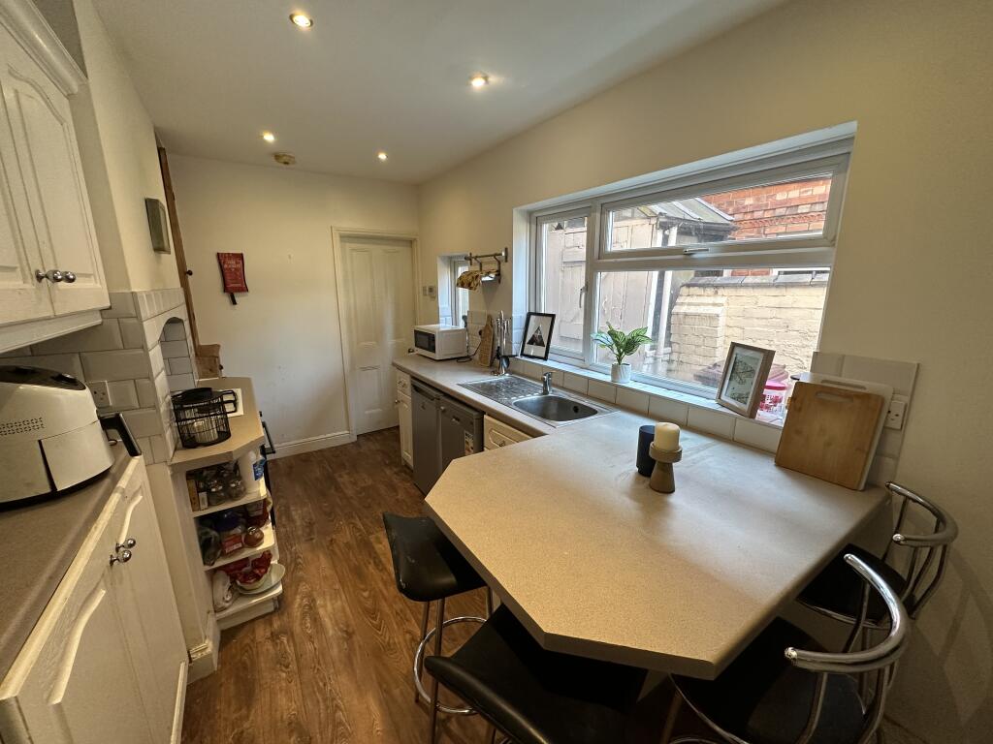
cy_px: 372
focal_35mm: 14
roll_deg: -0.3
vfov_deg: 85.7
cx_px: 496
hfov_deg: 102.1
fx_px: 402
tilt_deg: -12.2
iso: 200
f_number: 2.2
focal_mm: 2.22
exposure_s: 1/100
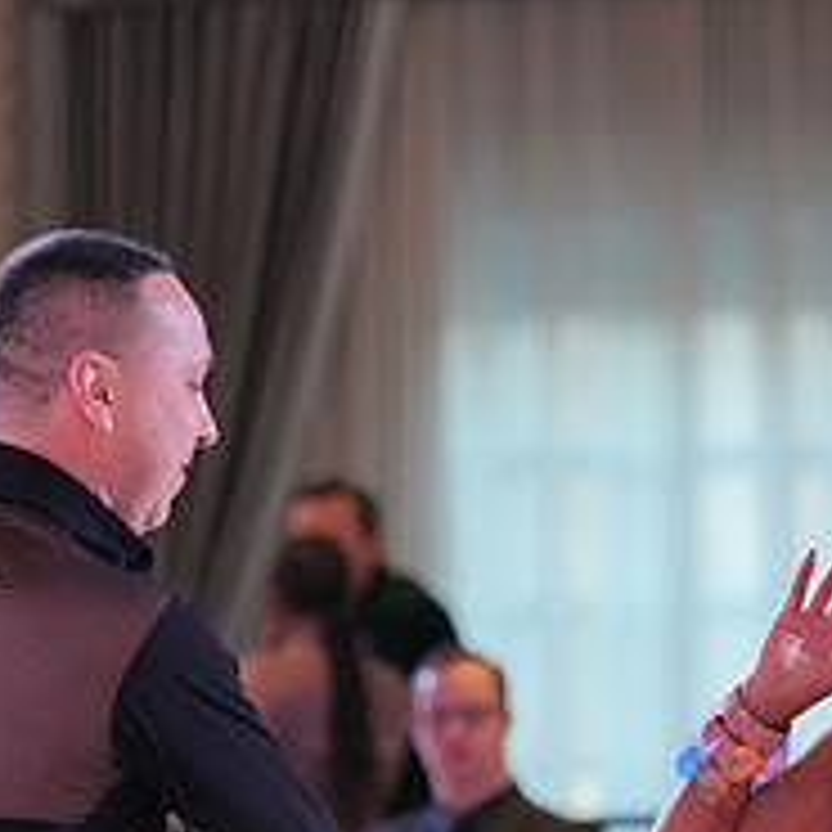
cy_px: 1151
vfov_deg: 4.8
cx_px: 848
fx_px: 9844
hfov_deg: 4.8
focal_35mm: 362
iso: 5000
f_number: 3.5
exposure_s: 1/500
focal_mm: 136
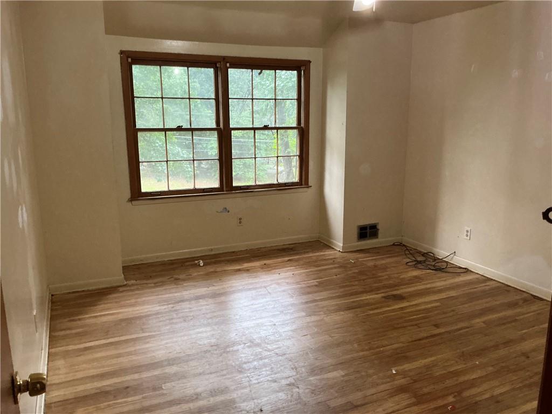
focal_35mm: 28
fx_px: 446
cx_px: 276
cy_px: 207
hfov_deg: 63.4
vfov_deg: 49.7
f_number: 1.8
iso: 200
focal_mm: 3
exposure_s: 1/60
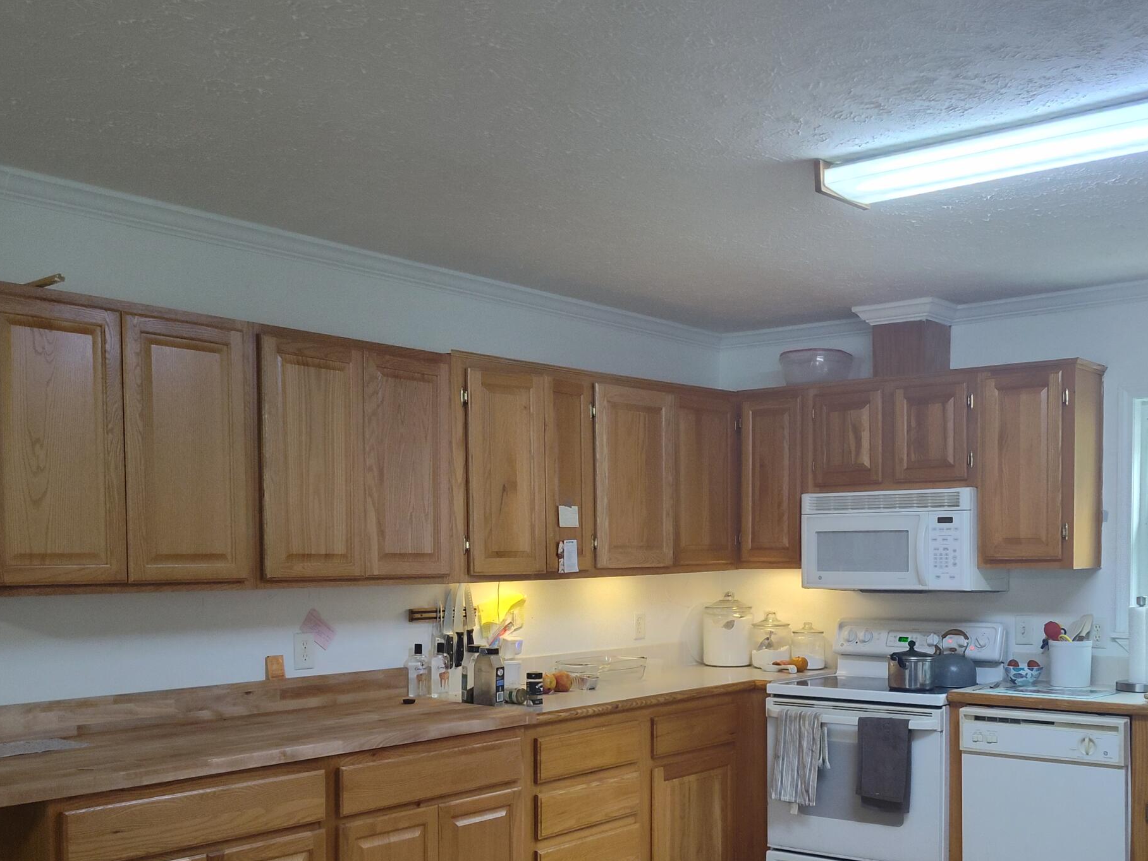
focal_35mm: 38
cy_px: 608
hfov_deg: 48.6
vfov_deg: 37.1
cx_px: 709
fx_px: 1260
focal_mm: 5.56
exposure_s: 1/120
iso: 819
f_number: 1.8
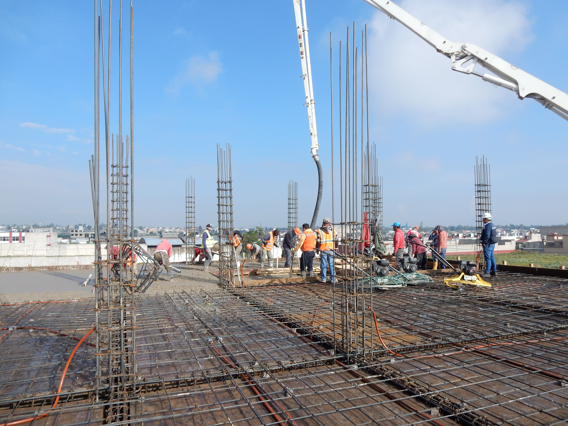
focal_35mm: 25
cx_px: 284
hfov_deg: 69.4
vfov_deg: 54.9
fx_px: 410
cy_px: 213
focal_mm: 4.5
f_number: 3.7
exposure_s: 1/1000
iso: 125
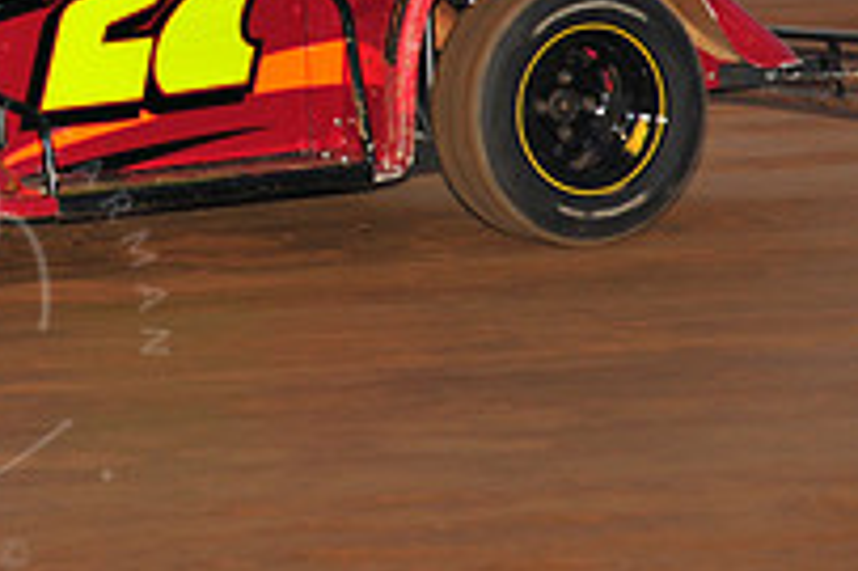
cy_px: -55
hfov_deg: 4.7
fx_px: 10526
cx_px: -89
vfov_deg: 3.1
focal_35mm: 442
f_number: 6.3
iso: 800
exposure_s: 1/320
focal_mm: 155
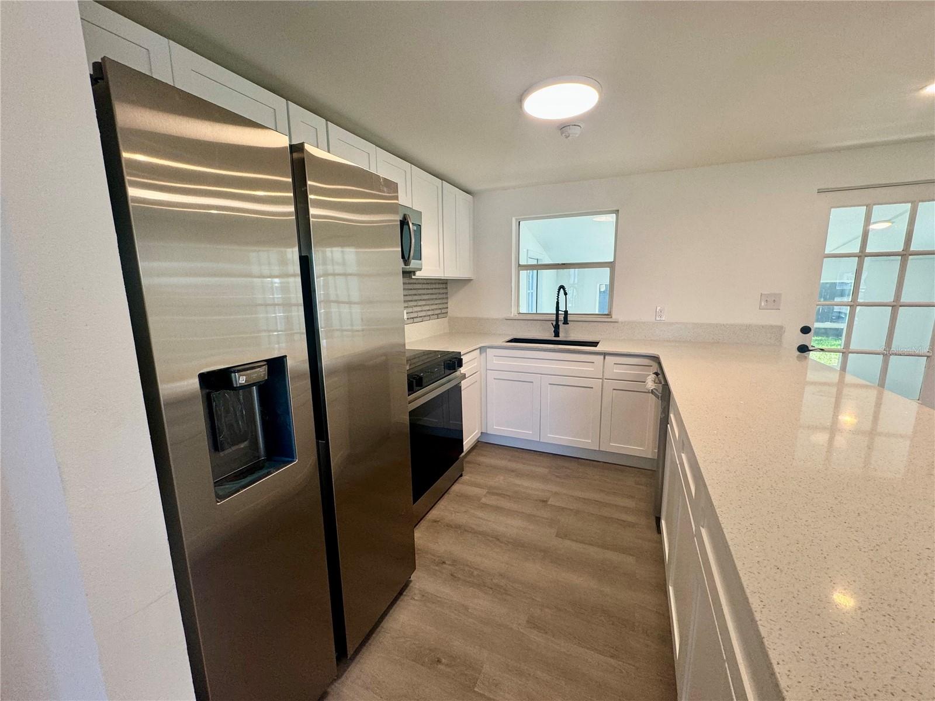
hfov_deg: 102.1
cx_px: 468
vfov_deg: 85.7
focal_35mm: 14
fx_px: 378
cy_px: 350
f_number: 2.2
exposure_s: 1/120
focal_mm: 2.22
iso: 125
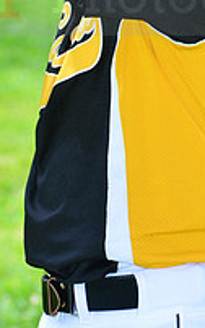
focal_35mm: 424
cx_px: 170
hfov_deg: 3.1
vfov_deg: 4.9
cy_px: -16
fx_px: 3796
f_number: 8
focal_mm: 145
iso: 200
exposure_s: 1/200
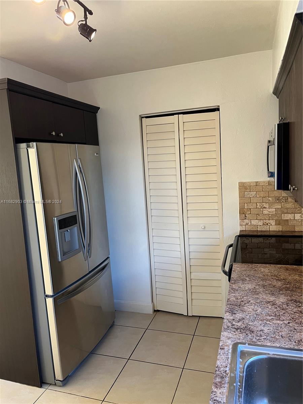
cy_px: 202
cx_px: 152
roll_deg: +4.9
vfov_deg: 67.3
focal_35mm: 26
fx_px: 303
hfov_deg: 53.1
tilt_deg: -6.6
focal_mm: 5.1
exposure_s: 1/60
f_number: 1.6
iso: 100
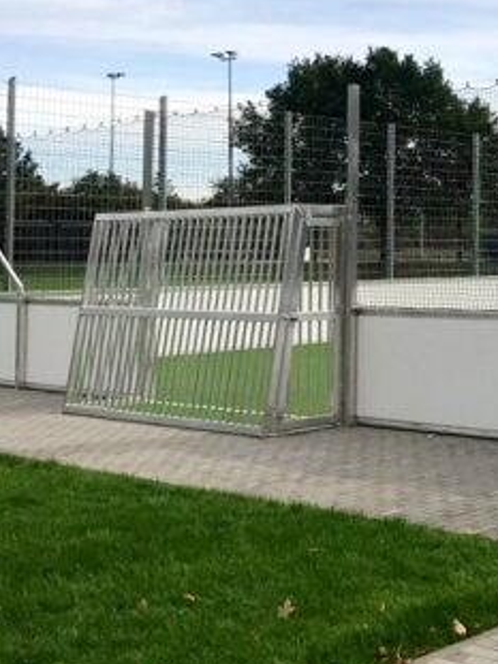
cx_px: 536
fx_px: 1037
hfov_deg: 25.2
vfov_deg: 35.4
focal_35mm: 54
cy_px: 252
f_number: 1.8
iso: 20
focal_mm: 3.99
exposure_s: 1/3546
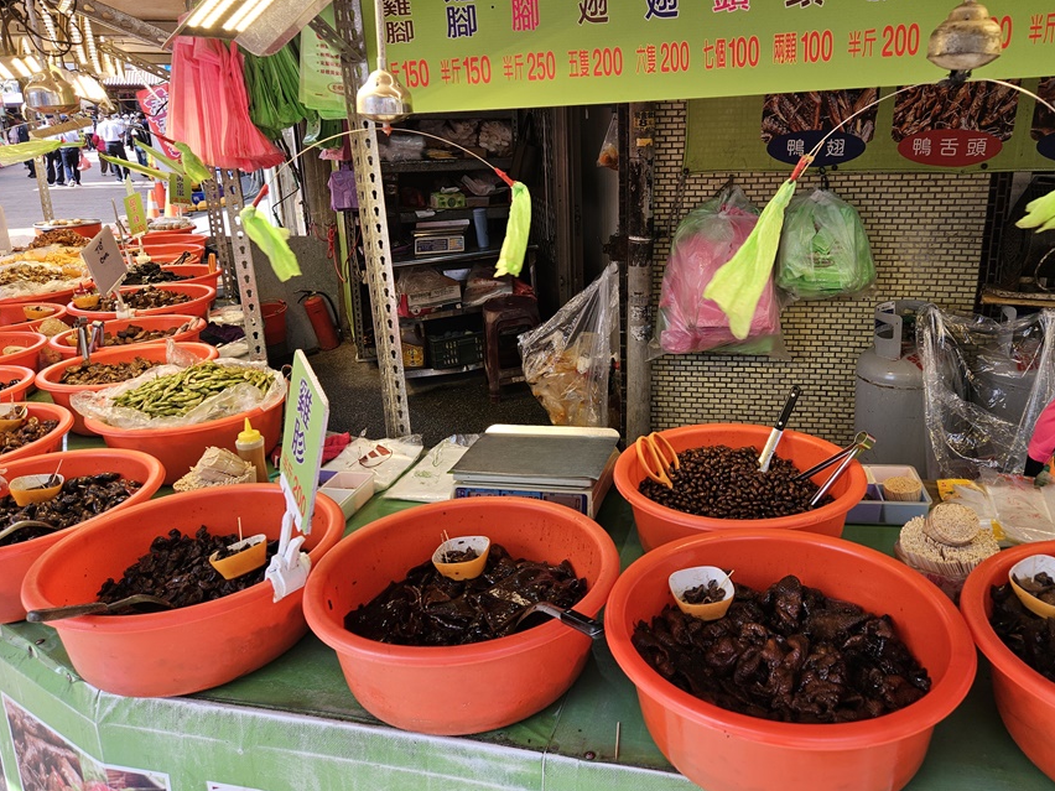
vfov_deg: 51.2
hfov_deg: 65.0
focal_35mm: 27
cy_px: 334
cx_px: 604
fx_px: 823
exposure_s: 1/335
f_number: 1.8
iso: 25
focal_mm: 5.4
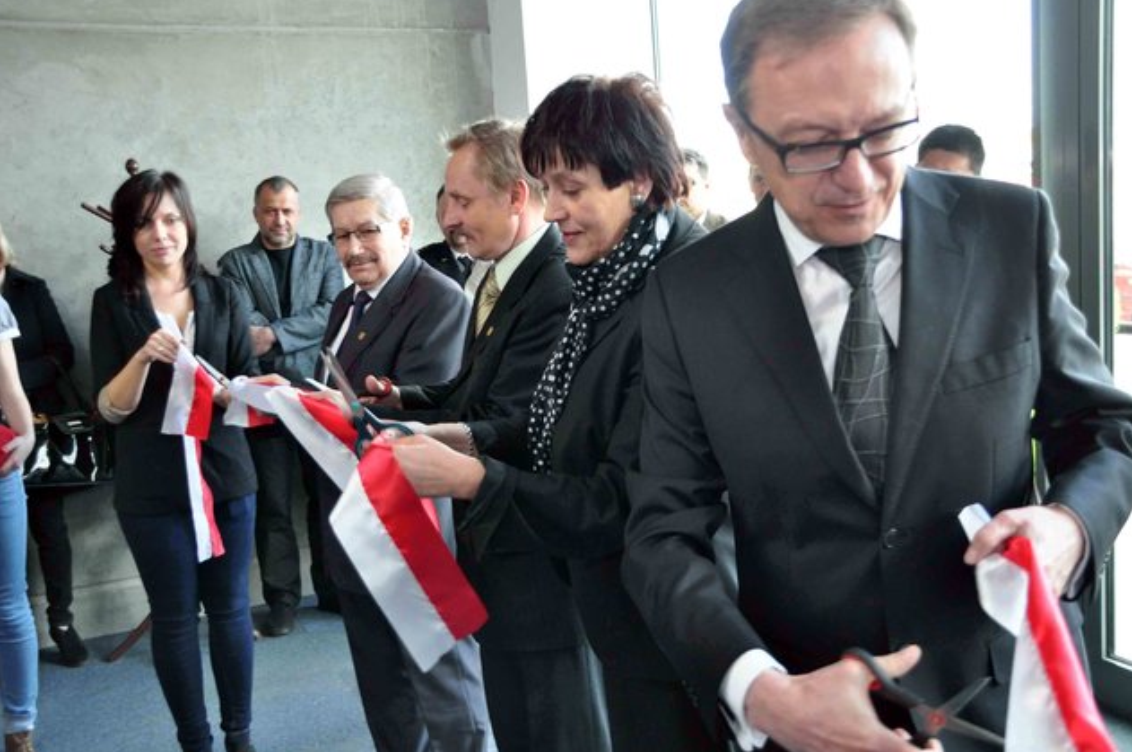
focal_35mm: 34
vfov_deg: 38.8
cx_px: 581
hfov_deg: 55.8
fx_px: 1068
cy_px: 379
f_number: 4
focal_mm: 22
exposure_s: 1/60
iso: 800
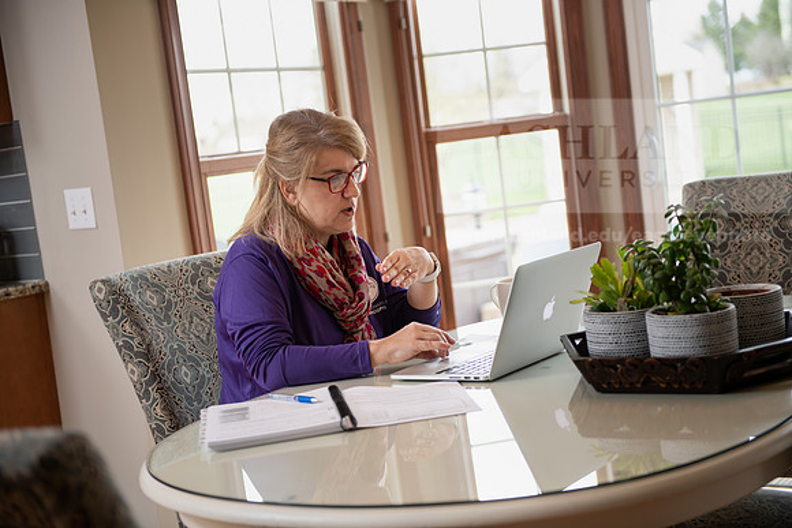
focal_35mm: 60
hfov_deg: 33.4
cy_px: 264
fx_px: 1320
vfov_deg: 22.6
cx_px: 396
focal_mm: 60
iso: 400
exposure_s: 1/200
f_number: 2.8
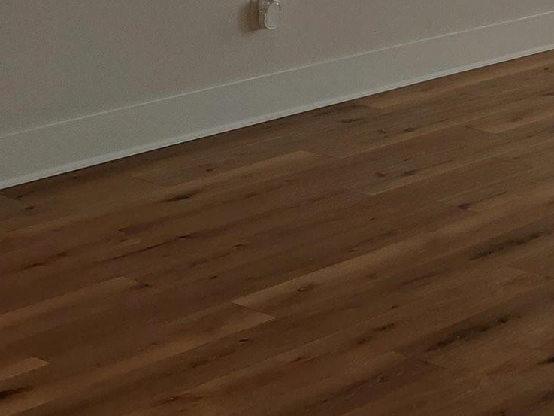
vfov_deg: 14.5
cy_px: -5
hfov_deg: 17.0
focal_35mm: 100
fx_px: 1601
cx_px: 916
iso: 40
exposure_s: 1/60
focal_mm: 5.23
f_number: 1.8
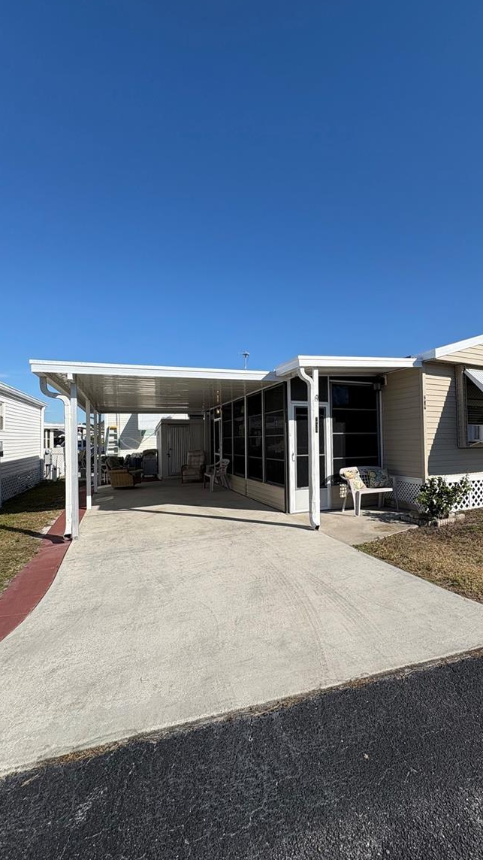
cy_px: 432
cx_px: 299
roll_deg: +2.3
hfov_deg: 66.1
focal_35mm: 16
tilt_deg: +0.4
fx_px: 365
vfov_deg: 99.4
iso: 50
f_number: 2.2
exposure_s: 1/3106
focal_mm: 2.22
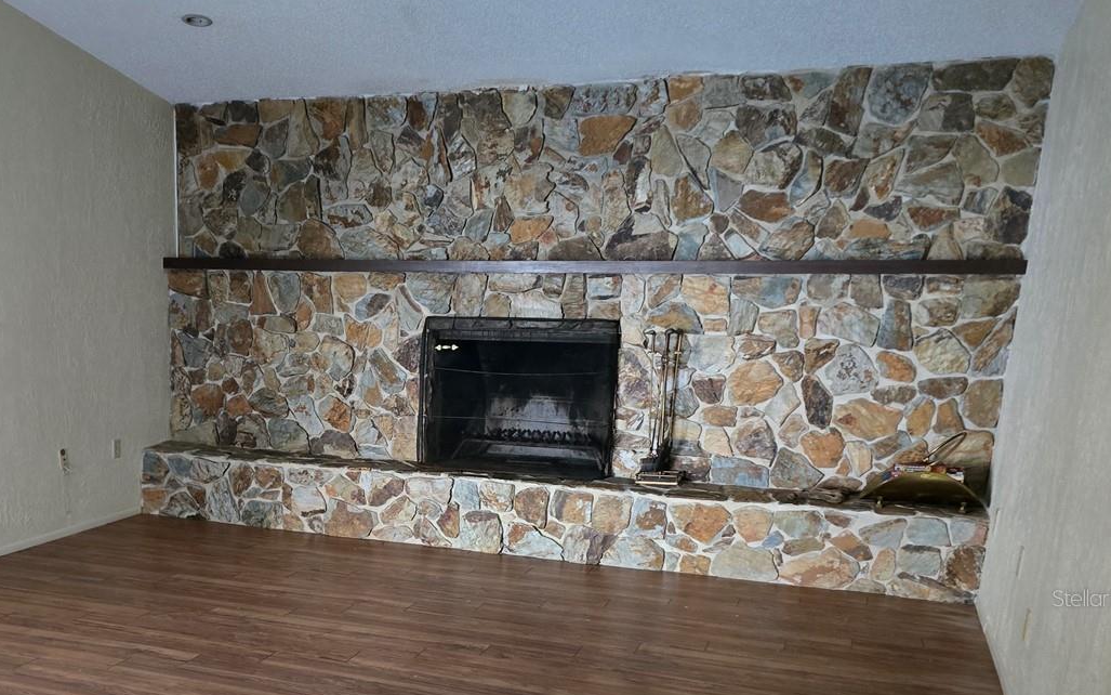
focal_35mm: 38
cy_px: 598
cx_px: 289
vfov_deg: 32.3
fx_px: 1151
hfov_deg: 49.6
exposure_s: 1/60
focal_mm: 6.3
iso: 1000
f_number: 1.7
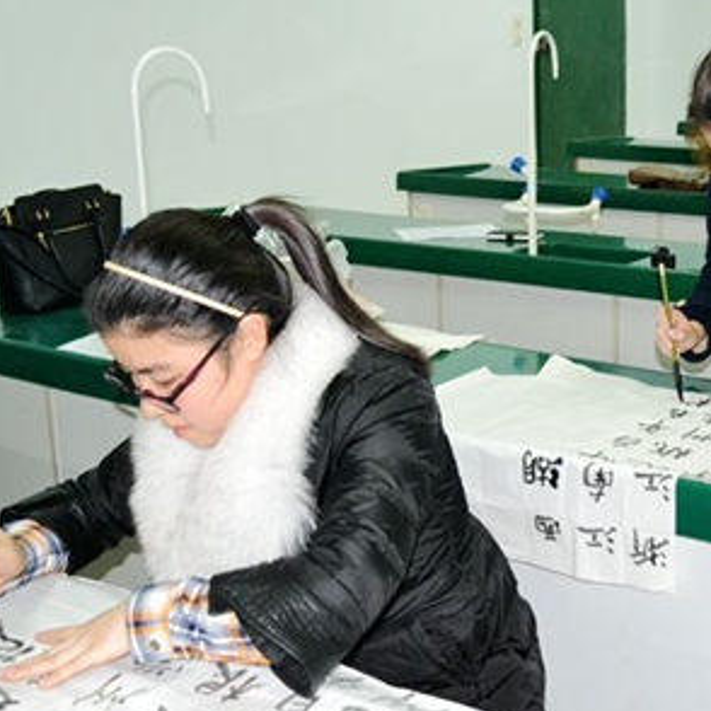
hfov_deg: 31.8
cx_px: 580
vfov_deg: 32.8
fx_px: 1208
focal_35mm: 52
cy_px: 339
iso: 2800
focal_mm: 24
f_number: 4
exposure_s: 1/60
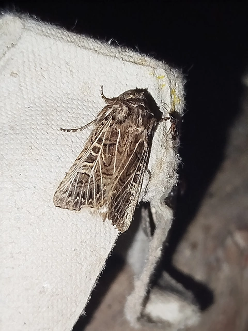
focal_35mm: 76
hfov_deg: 19.4
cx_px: 124
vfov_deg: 25.7
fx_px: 726
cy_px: 166
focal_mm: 5.31
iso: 125
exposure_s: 1/50
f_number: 1.7
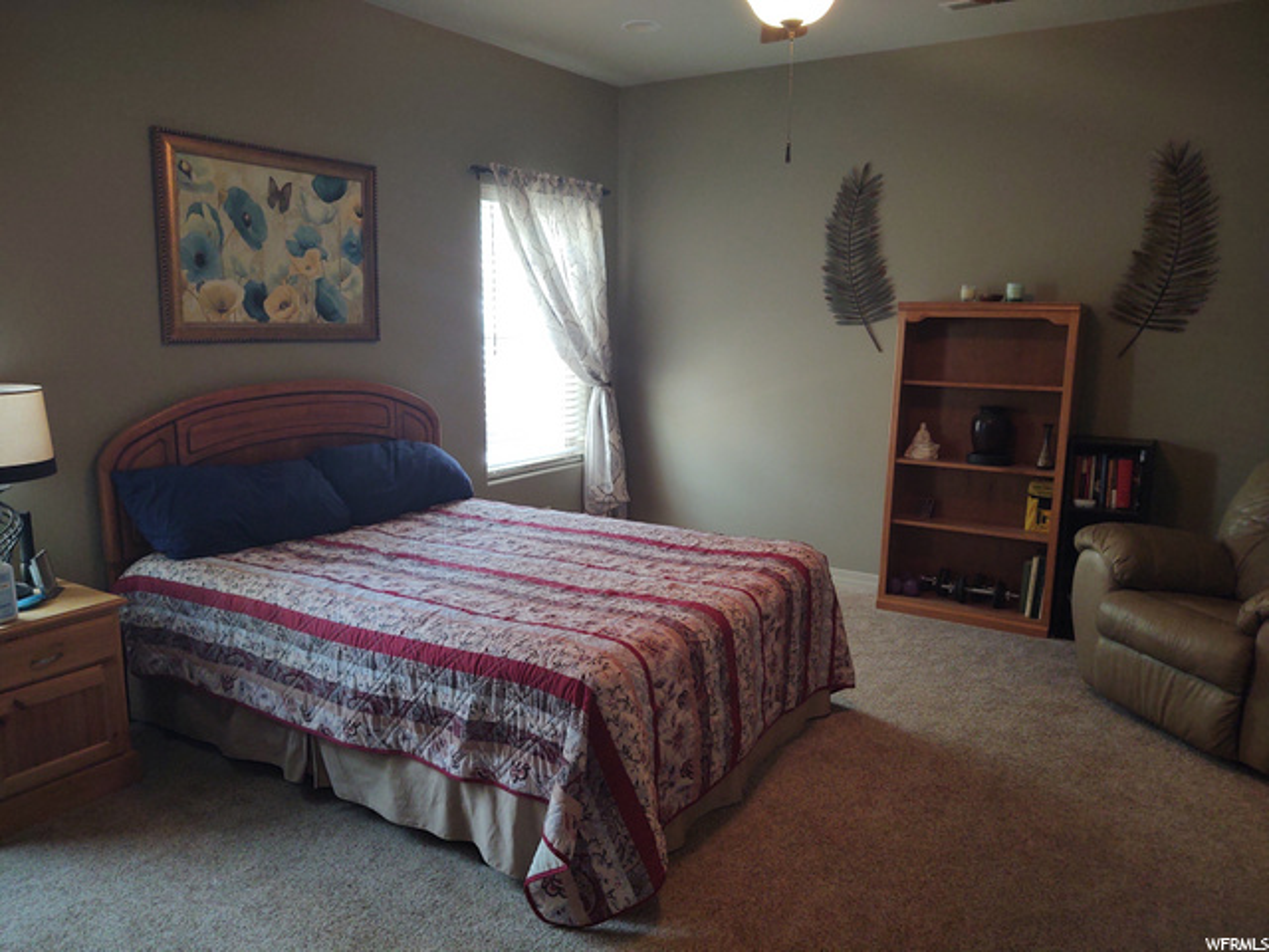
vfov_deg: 51.4
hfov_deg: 65.3
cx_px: 634
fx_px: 990
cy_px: 476
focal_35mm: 27
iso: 169
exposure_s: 1/60
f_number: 1.7
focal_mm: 4.75
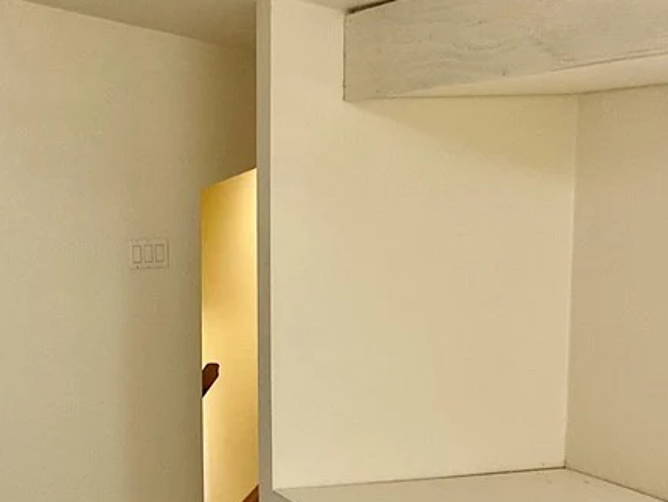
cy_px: 399
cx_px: 127
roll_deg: -0.6
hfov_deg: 27.5
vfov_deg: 21.1
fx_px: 1332
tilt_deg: -11.3
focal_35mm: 69
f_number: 1.8
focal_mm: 3
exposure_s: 1/60
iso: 100
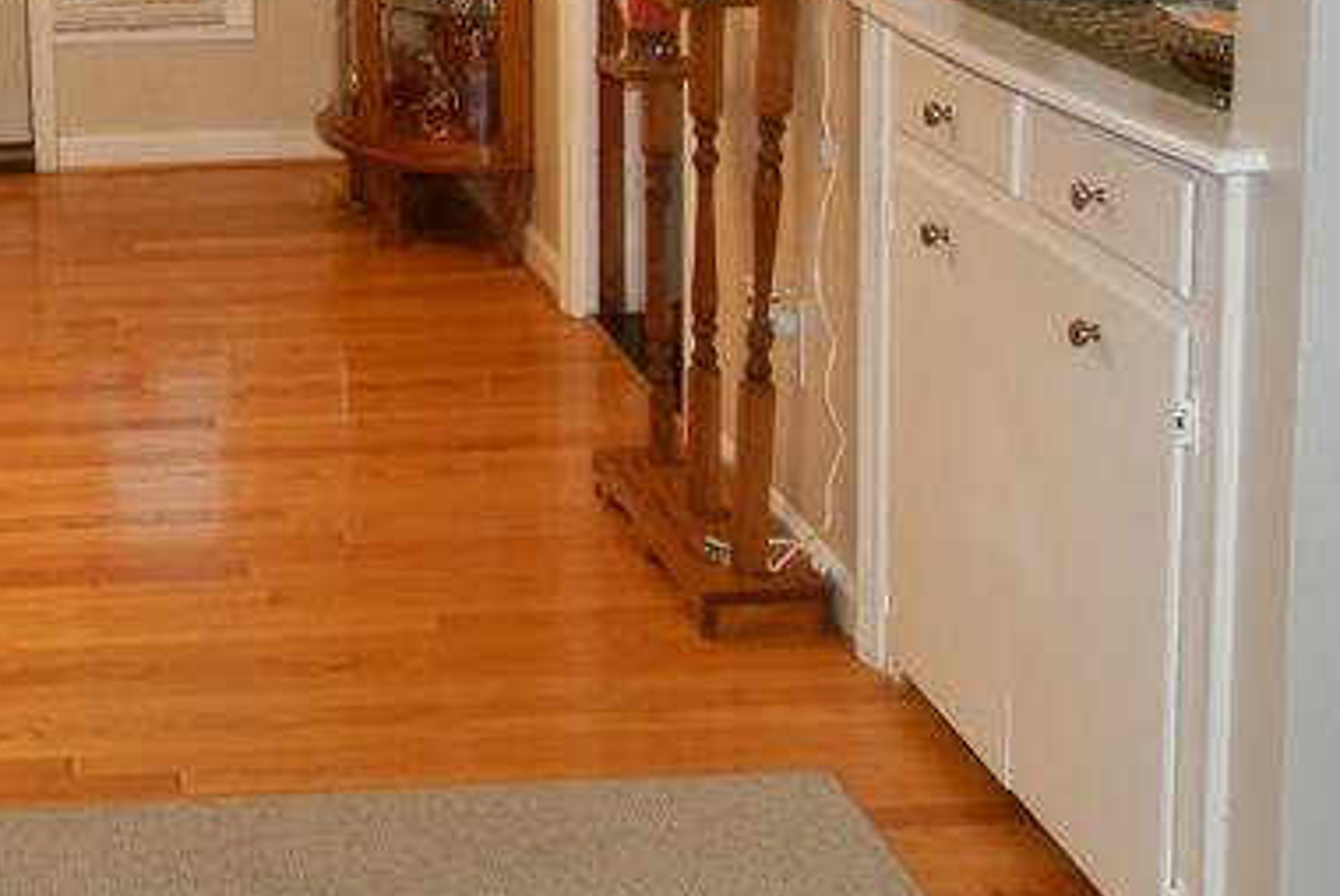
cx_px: -28
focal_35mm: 70
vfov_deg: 19.0
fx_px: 2607
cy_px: 4
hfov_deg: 27.1
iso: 125
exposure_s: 1/30
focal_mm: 4.5
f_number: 3.1
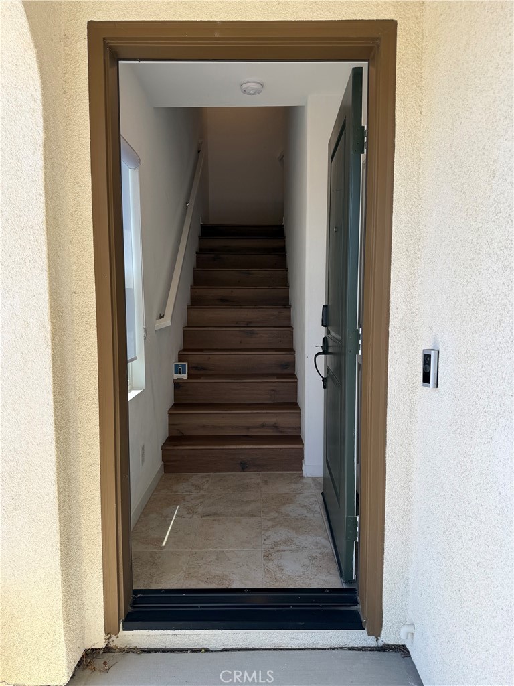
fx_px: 475
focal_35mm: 24
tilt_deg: -5.3
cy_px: 343
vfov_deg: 71.6
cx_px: 257
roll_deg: -0.7
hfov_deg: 56.8
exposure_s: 1/722
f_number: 1.78
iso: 80
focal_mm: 6.76
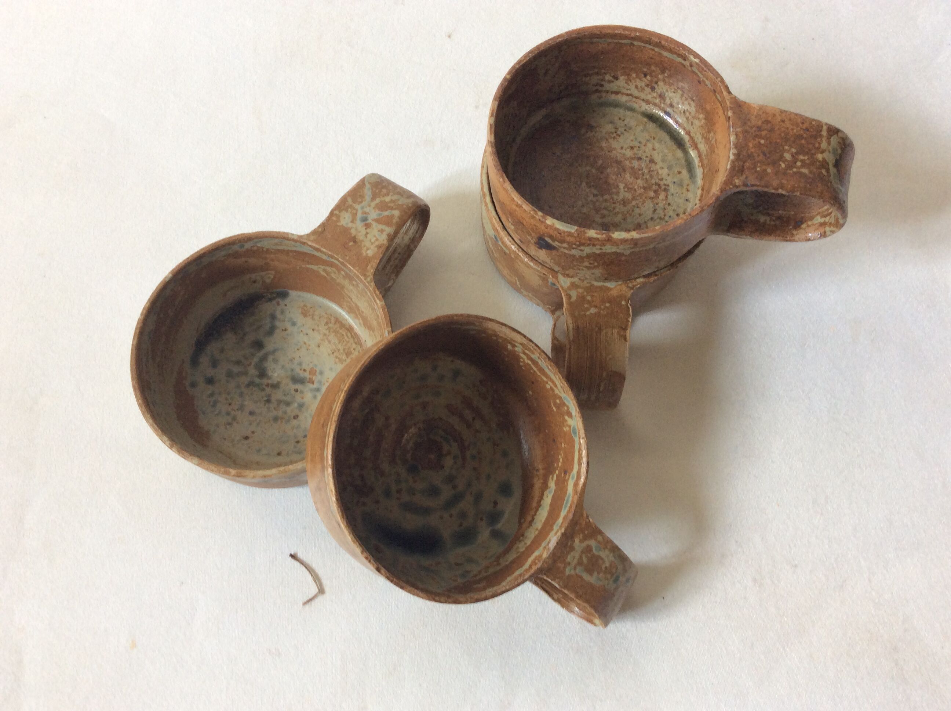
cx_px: 476
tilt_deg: -72.1
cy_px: 356
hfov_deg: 56.9
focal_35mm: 32
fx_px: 878
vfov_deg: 44.1
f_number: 2.4
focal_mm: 3.3
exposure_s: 1/25
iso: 64
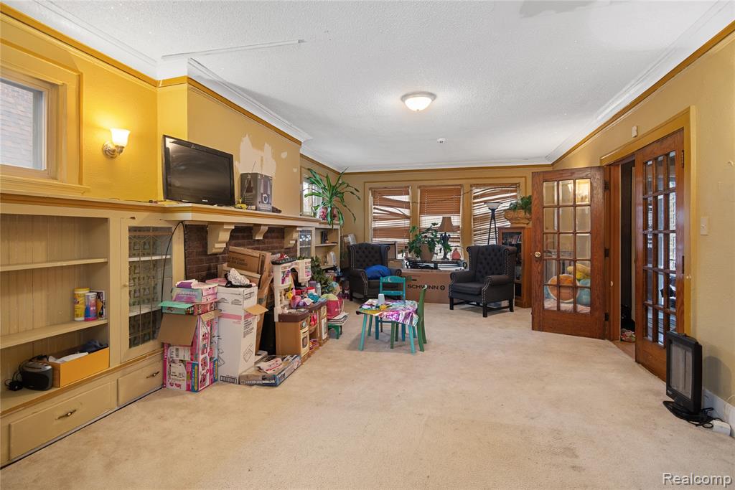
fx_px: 613
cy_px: 245
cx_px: 368
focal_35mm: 30
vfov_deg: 43.6
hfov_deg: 61.9
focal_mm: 30
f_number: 9
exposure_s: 1/1.25
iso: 320
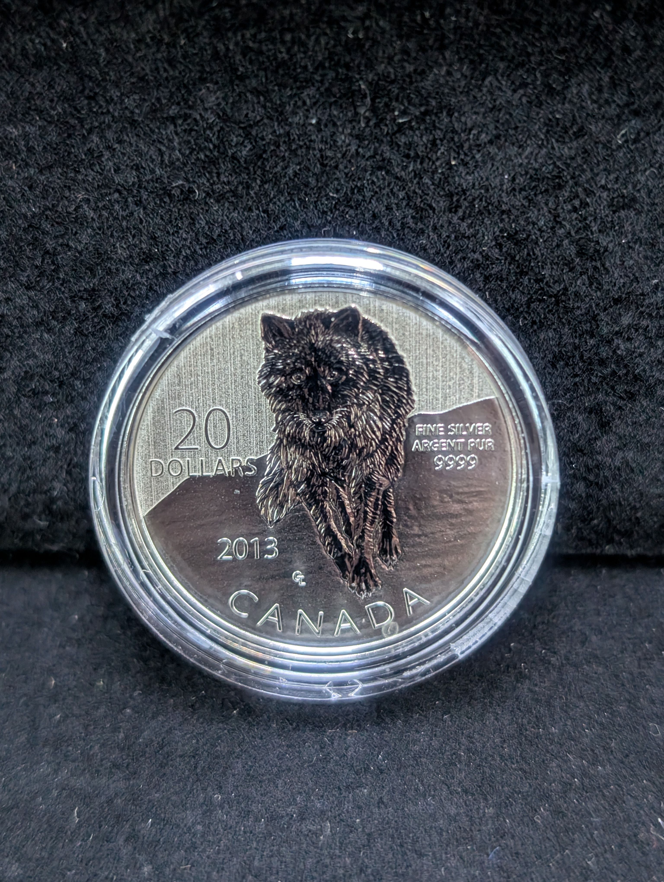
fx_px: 1250
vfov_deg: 38.9
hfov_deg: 29.7
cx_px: 332
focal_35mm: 49
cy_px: 441
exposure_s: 1/48
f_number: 1.68
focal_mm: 6.9
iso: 276
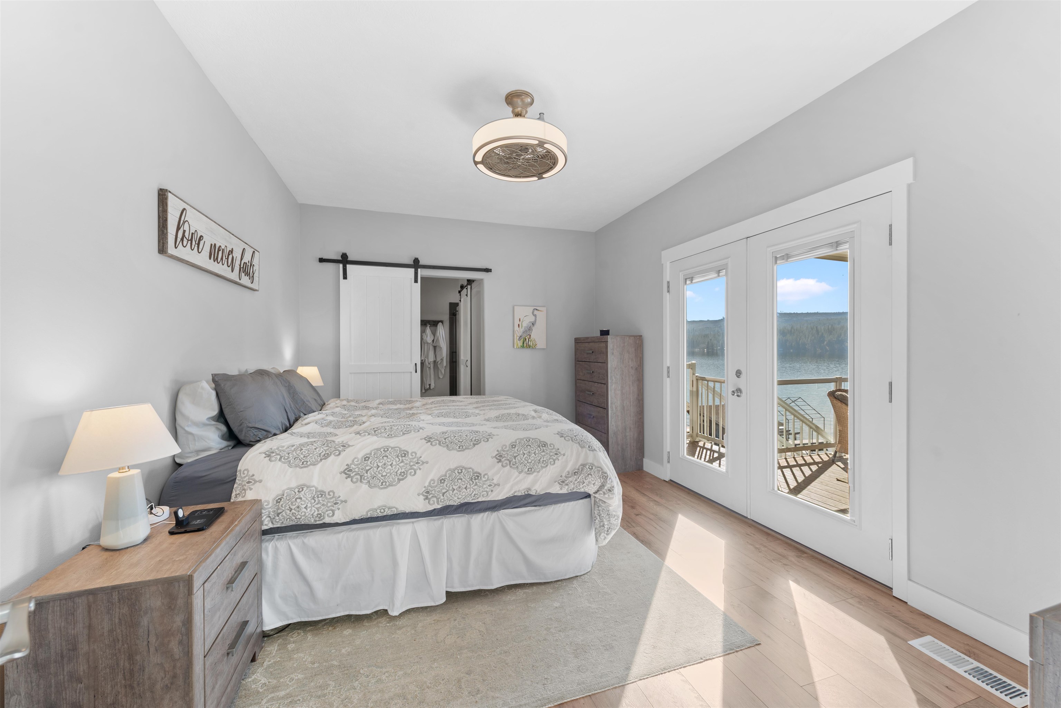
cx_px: 530
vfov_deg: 81.2
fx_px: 413
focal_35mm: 14
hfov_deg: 104.2
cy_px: 354
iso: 100
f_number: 8
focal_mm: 14
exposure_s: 1/2.5
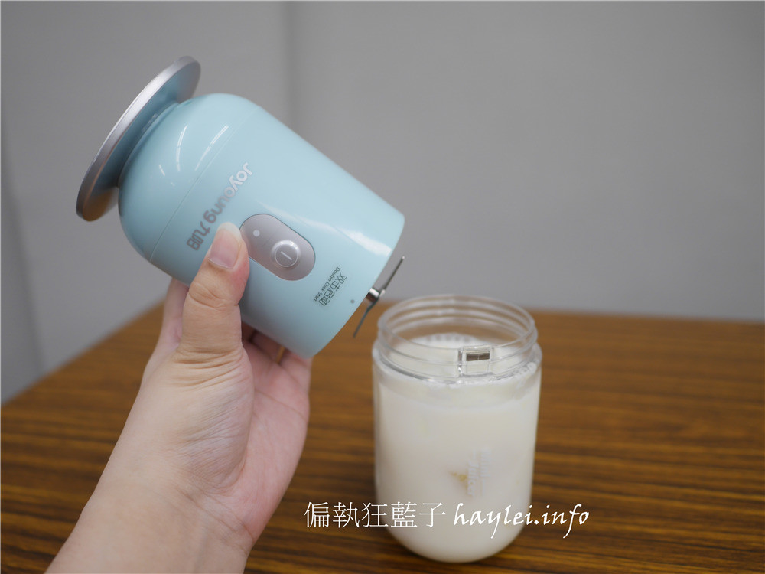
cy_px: 287
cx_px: 382
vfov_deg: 46.8
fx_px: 663
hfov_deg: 60.0
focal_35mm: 30
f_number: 1.7
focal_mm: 15
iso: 200
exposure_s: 1/100
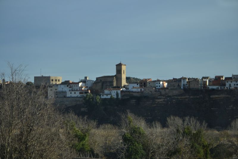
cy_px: 80
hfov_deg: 23.4
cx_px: 119
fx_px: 575
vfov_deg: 15.7
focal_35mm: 87
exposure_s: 1/640
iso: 100
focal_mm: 58
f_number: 4.5
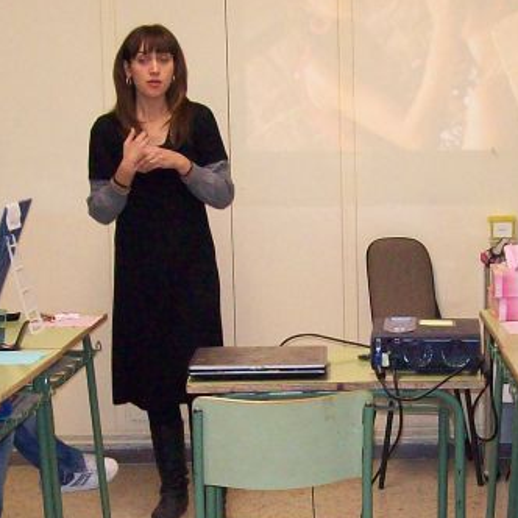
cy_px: 384
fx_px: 1659
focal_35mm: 98
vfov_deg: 17.6
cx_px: 212
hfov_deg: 17.7
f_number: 2.7
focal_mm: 6
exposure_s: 1/64
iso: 200
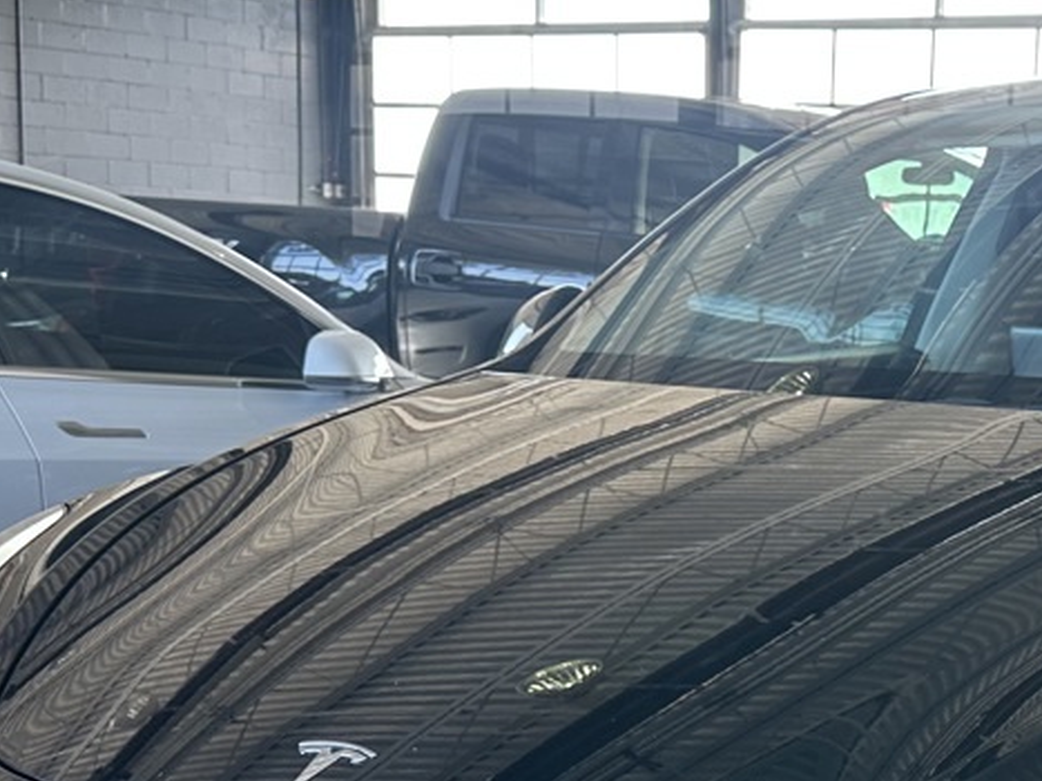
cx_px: 997
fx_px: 2227
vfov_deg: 19.6
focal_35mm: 74
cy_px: 652
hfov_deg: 25.3
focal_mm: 6.86
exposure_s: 1/121
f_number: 1.78
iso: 80
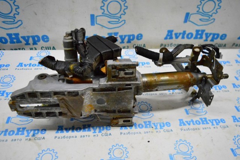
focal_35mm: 30
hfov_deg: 62.0
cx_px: 120
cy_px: 80
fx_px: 200
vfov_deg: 43.5
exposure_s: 1/1000
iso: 6400
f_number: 3.8
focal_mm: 20
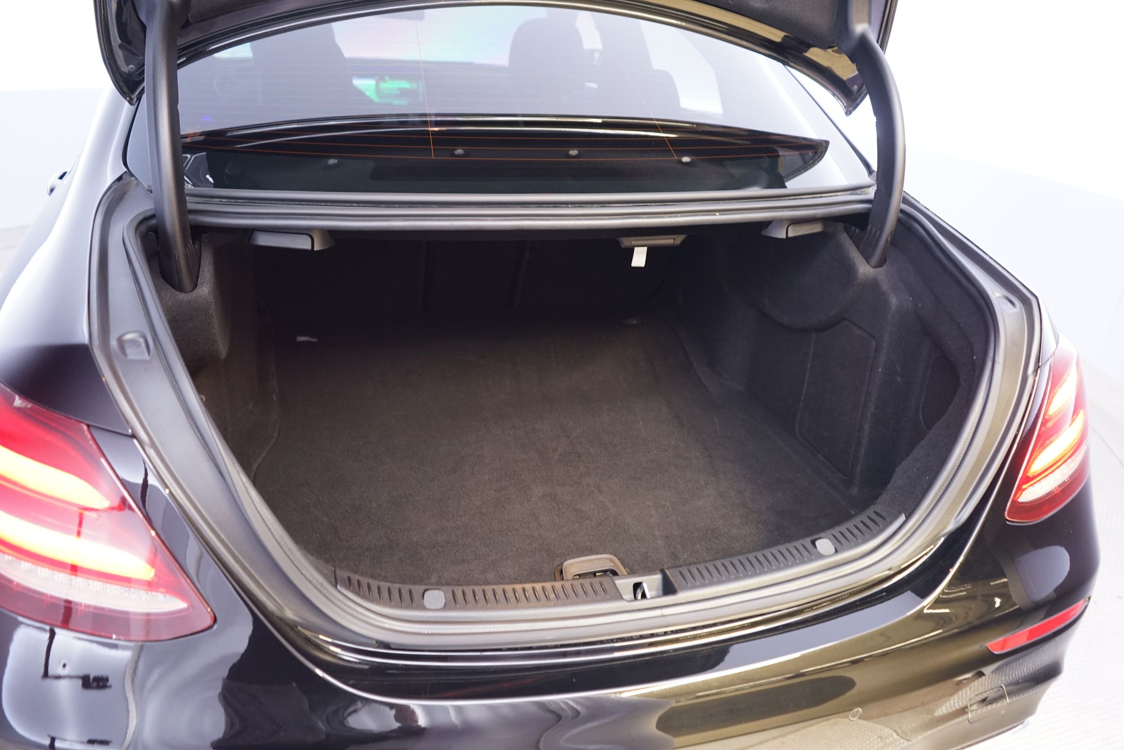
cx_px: 562
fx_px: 874
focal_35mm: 28
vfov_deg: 46.4
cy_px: 375
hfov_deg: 65.5
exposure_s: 1/5
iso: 1250
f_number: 3.5
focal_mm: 28
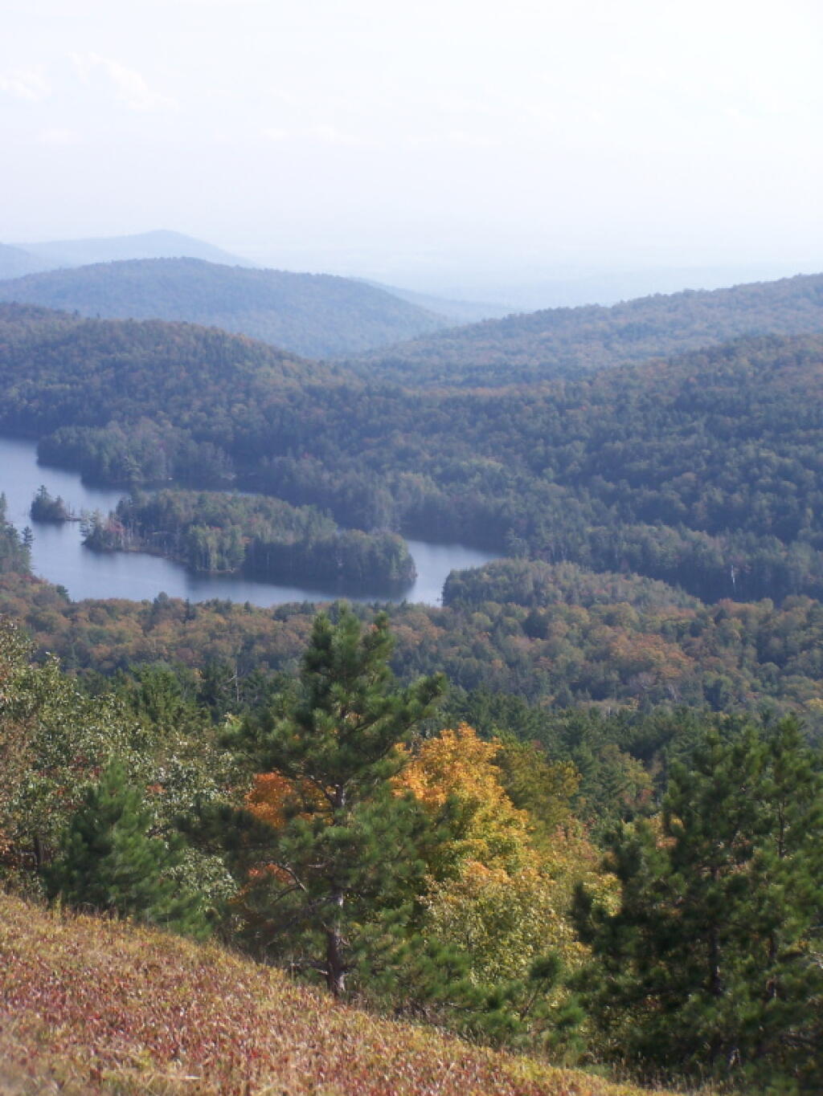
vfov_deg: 18.7
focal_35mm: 105
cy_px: 548
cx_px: 412
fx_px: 3328
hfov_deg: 14.1
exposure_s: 1/640
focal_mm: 17.5
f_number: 3.2
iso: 80
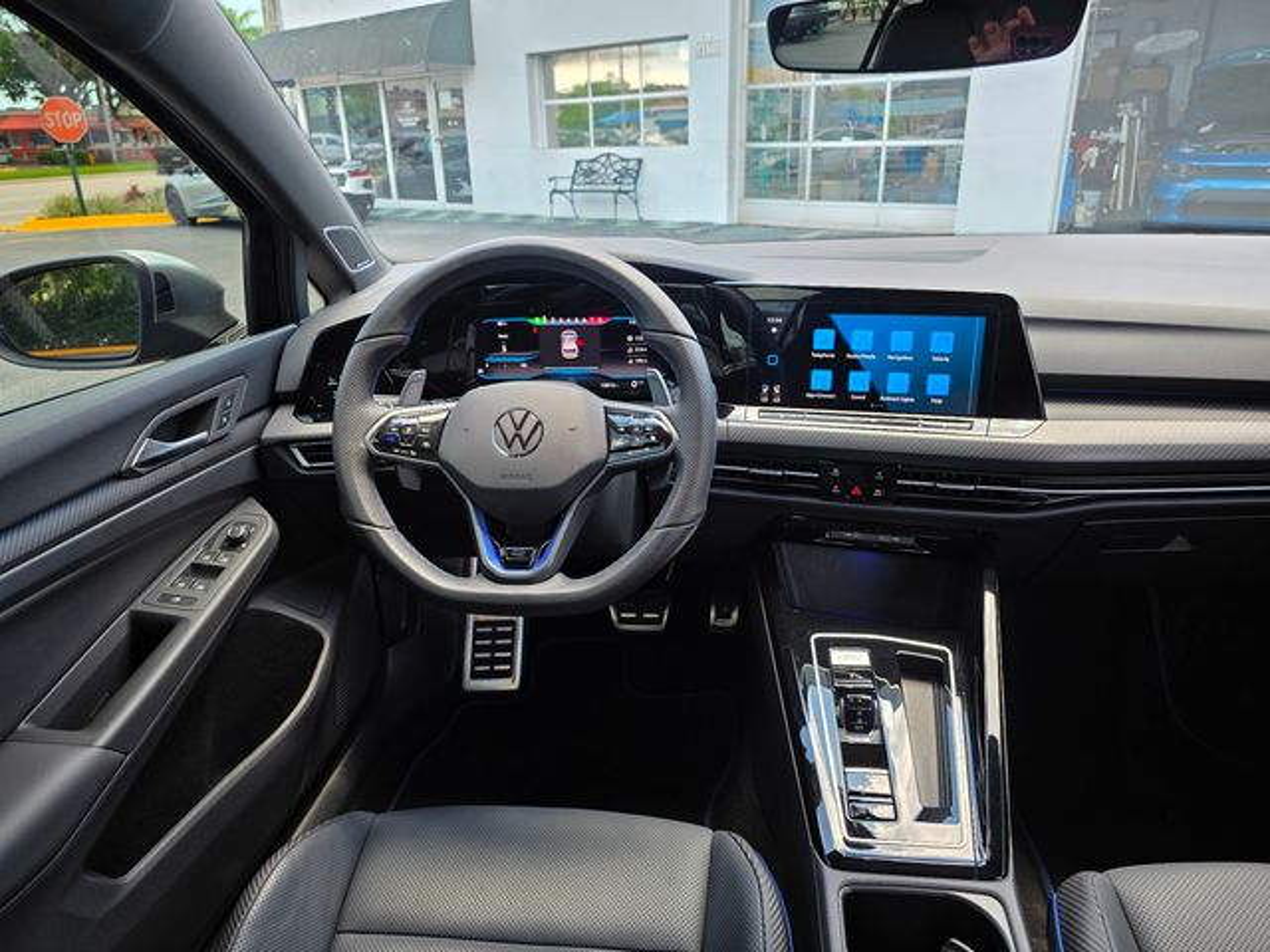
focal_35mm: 23
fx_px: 844
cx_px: 635
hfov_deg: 73.9
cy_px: 476
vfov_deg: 58.9
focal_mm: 6.3
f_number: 1.7
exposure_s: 1/72.1
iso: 16
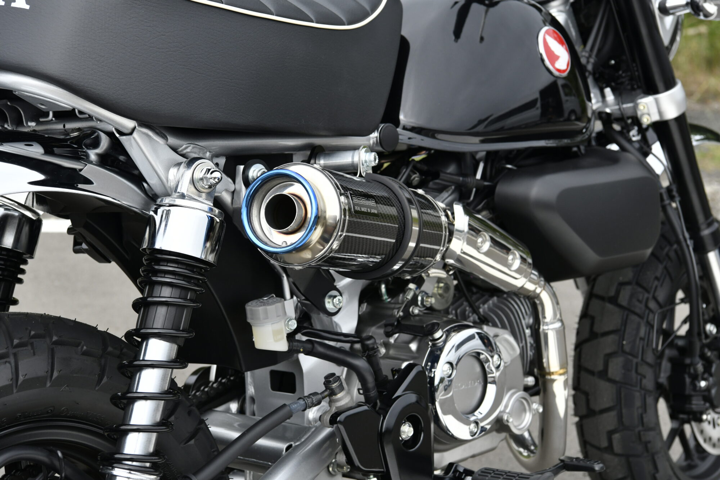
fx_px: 1400
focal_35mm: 70
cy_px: 240
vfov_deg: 19.5
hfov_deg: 28.8
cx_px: 360
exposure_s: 1/800
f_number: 10
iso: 800
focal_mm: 70
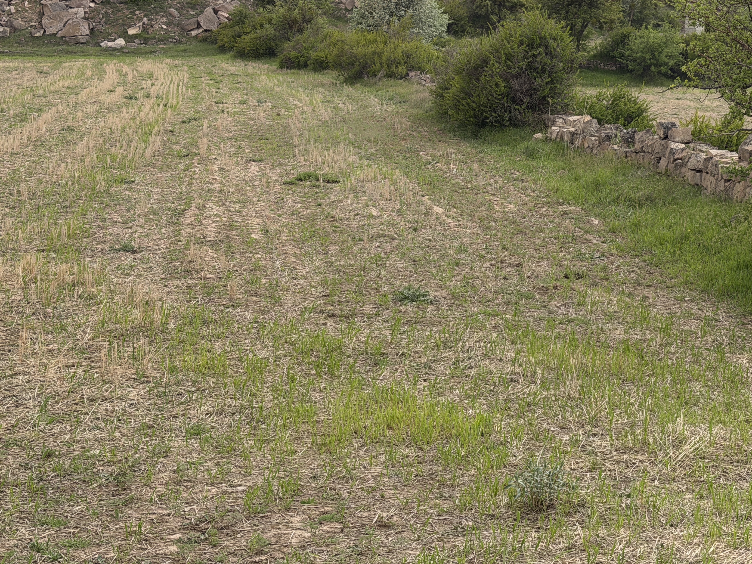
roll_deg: -0.8
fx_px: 1521
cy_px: 190
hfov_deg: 27.5
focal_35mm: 70
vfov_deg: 20.9
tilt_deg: -4.0
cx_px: 531
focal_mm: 6.76
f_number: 1.78
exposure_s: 1/1429
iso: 64
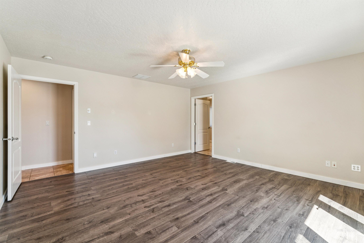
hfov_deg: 97.5
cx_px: 182
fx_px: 160
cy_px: 122
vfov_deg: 74.4
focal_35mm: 16
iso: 400
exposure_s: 1/10
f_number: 13
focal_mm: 15.8
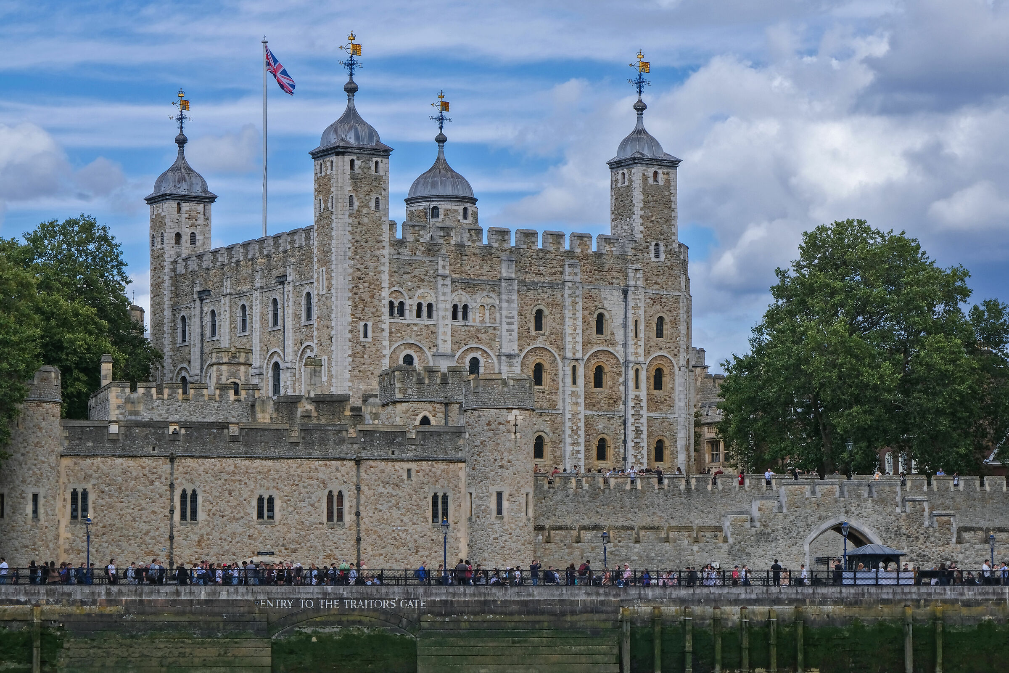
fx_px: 3027
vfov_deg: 12.7
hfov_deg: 18.9
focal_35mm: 108
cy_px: 336
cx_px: 504
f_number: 20
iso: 400
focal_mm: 72.1
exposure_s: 1/110
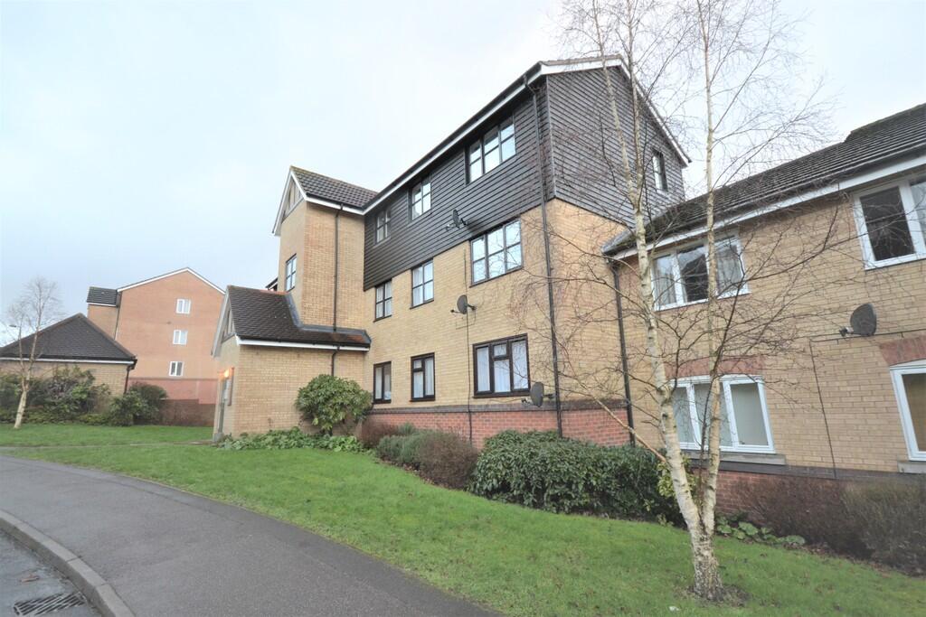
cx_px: 463
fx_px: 444
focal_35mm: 17
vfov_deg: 69.7
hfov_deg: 92.4
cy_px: 308
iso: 800
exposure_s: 1/60
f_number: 4.2
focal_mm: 11.5
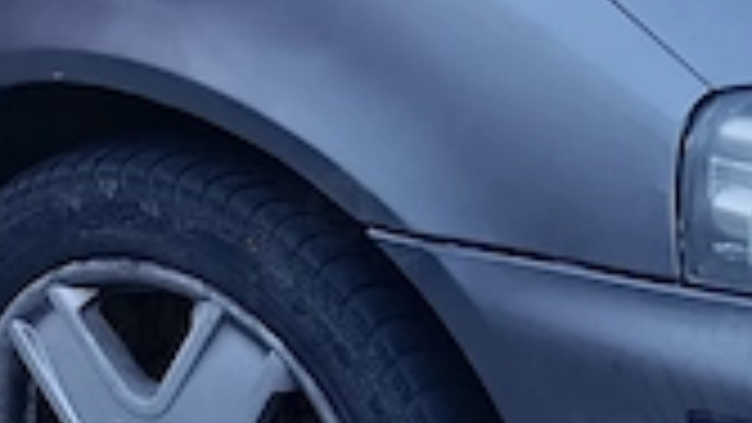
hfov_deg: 15.0
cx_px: -230
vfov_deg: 8.6
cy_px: -256
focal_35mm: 137
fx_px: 2732
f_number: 1.65
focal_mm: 6.11
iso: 128
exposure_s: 1/100
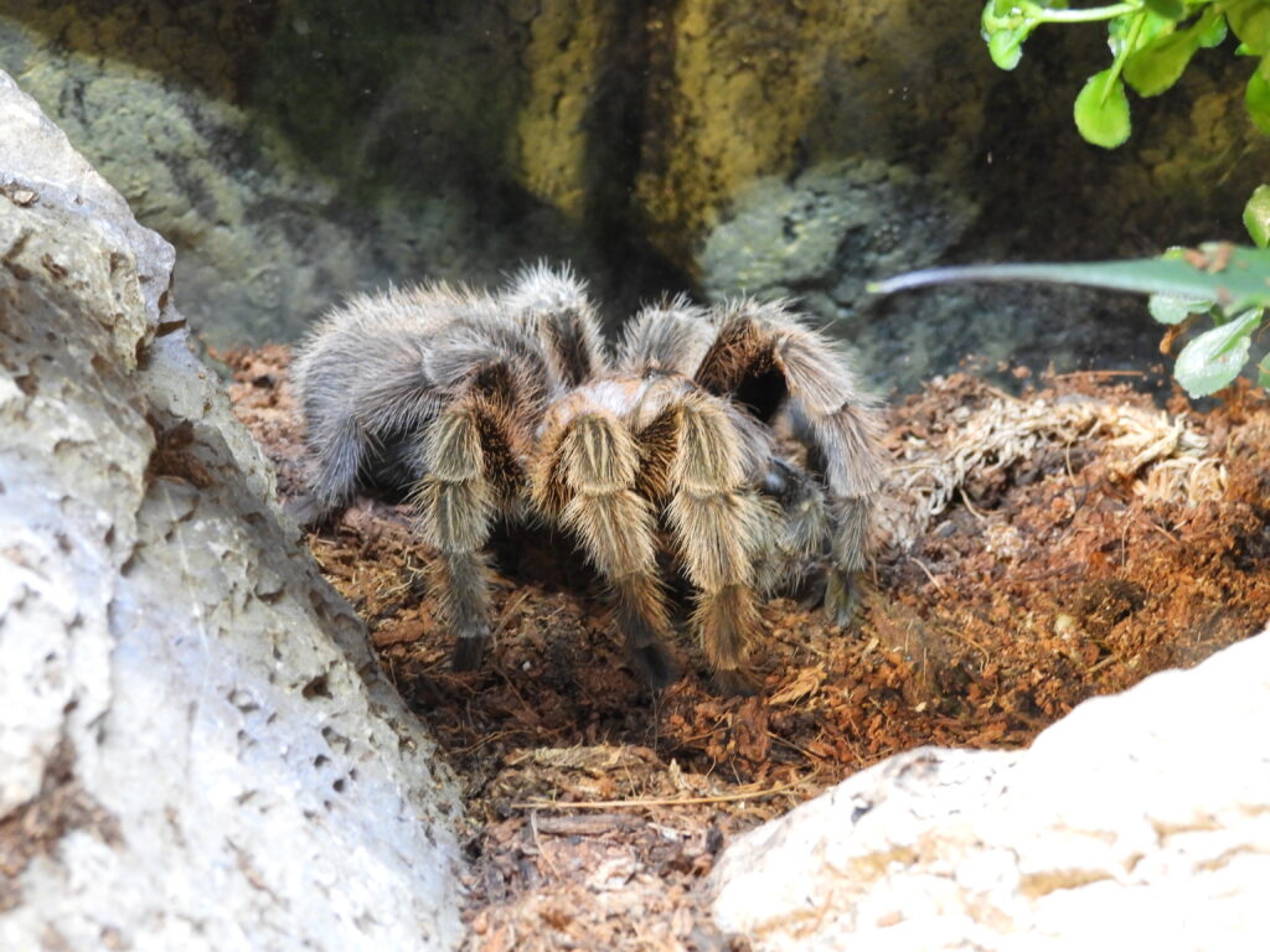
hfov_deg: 11.6
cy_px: 476
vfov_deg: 8.7
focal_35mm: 170
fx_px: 6237
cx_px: 635
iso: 640
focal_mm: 30.3
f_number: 4.5
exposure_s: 1/15
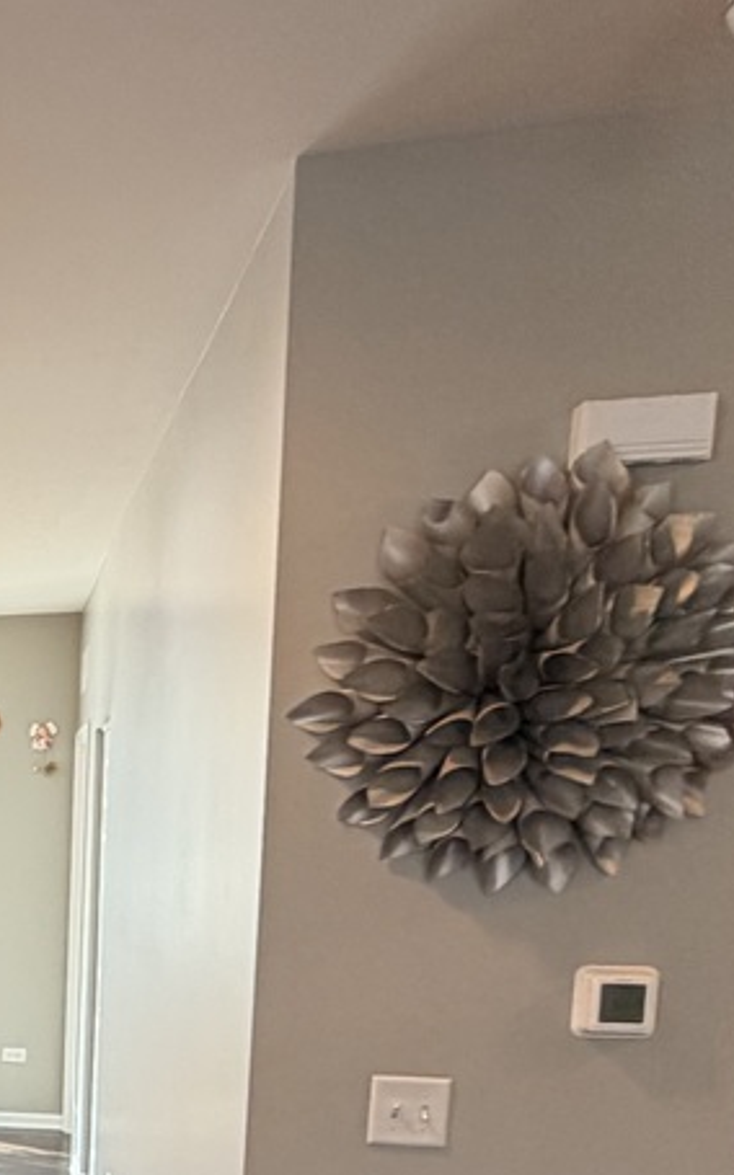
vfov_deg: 40.0
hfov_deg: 22.0
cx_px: -406
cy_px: 1017
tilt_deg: -7.0
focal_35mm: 47
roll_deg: +0.4
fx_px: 1506
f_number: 2.2
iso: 200
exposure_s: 1/60
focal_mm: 2.22
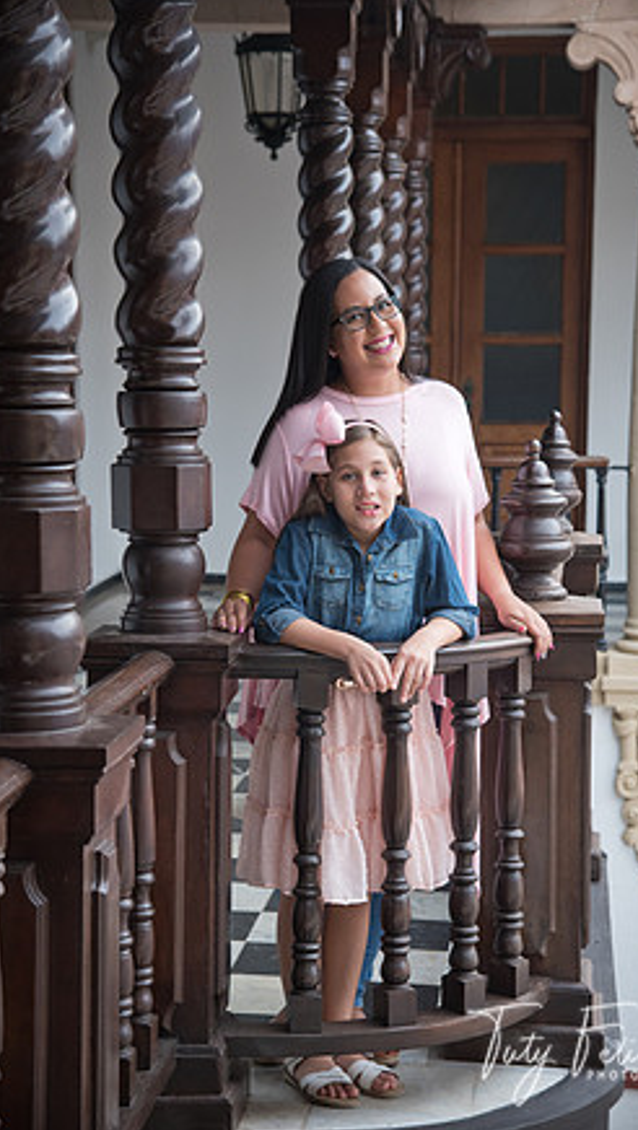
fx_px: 2430
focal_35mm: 81
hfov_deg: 15.0
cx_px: 358
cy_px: 552
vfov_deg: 26.2
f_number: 5
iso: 640
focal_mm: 75
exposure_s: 1/125
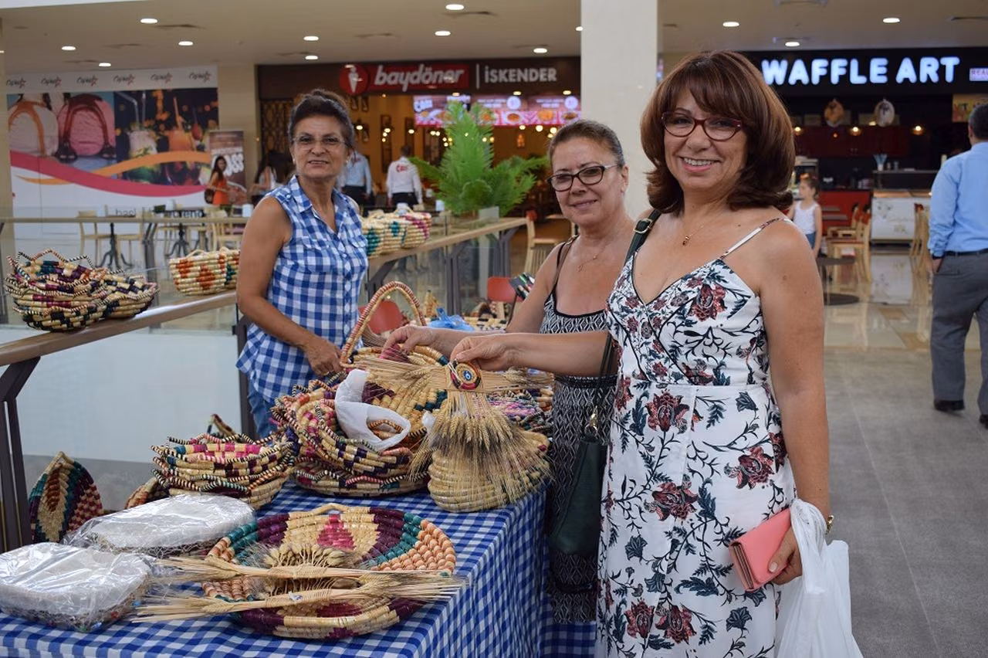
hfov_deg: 47.9
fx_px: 1111
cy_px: 329
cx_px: 494
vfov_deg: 33.0
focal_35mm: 40
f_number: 5.6
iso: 400
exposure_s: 1/125
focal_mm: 27
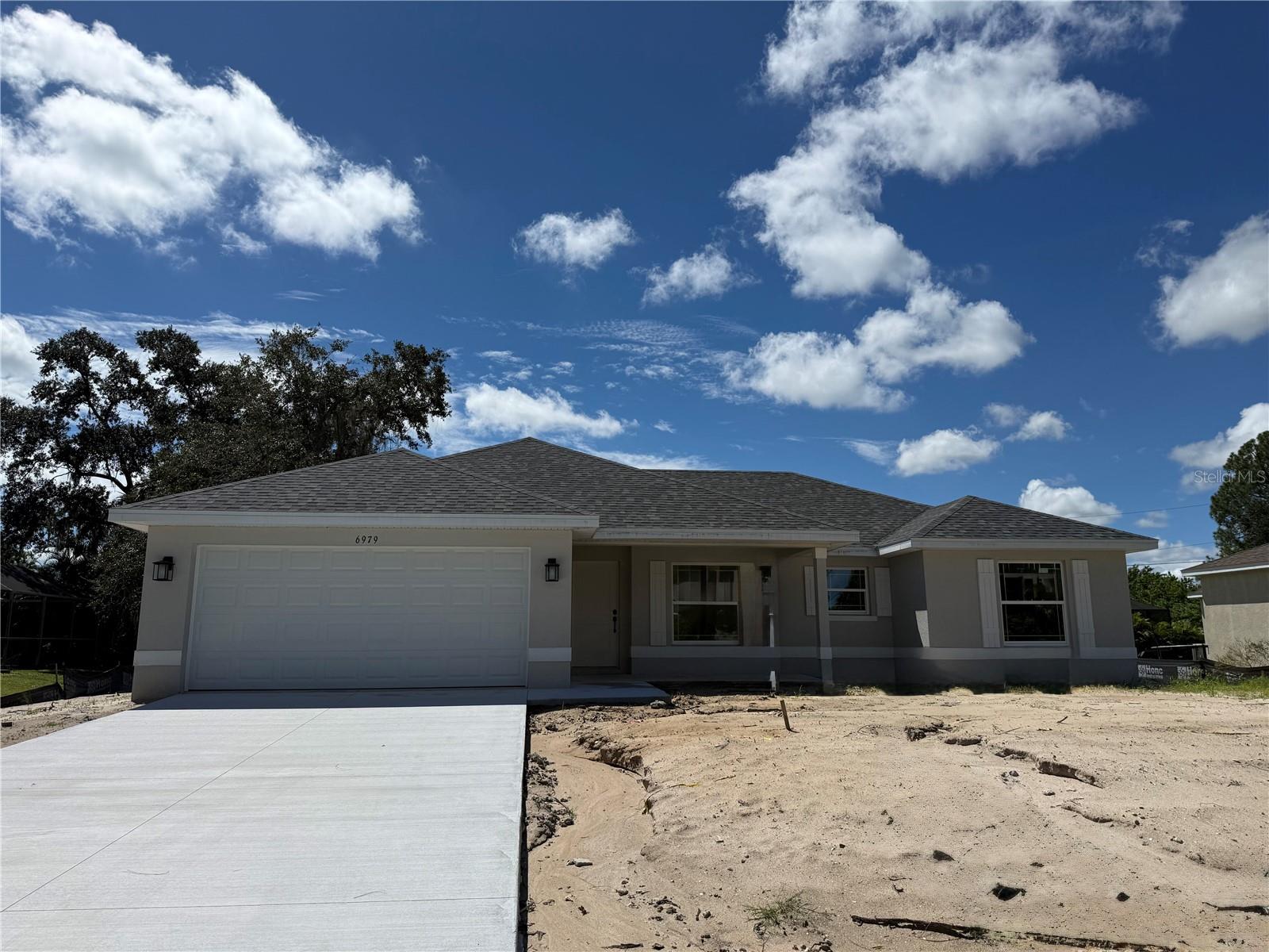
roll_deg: -0.5
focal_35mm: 24
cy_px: 476
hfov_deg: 71.6
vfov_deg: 56.8
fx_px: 880
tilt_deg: +10.4
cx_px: 634
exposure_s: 1/14286
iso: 80
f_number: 1.78
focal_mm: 6.76
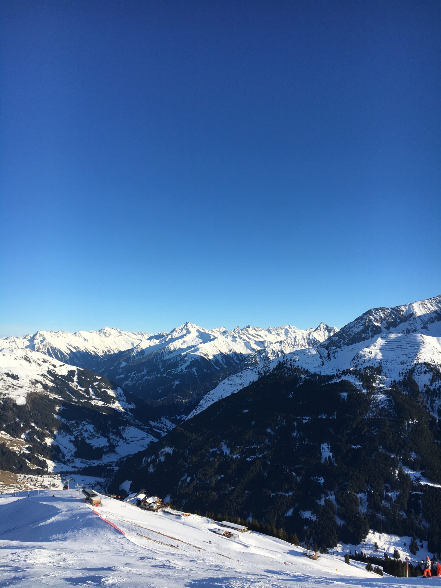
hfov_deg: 48.2
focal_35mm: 29
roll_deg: -2.0
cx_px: 220
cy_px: 294
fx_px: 493
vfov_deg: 61.7
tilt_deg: +7.5
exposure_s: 1/1789
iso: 25
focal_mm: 4.15
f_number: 2.2
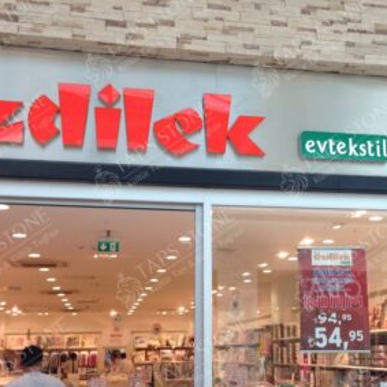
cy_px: 206
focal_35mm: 55
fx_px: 696
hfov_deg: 30.8
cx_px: 261
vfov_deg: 31.1
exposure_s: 1/120
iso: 80
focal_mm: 4.12
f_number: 2.4
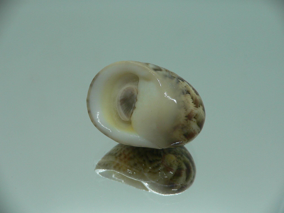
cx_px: 142
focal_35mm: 35
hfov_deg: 52.6
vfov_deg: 40.7
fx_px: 287
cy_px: 106
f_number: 2.8
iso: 80
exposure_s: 1/60
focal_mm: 4.6
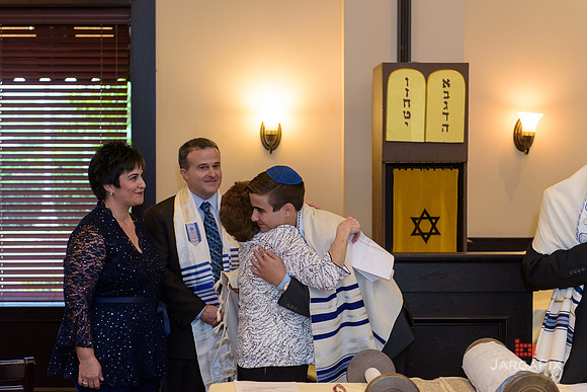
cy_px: 196
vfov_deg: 19.5
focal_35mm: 70
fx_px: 1142
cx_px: 294
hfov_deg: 28.8
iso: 1250
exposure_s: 1/125
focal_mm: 70
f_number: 3.2
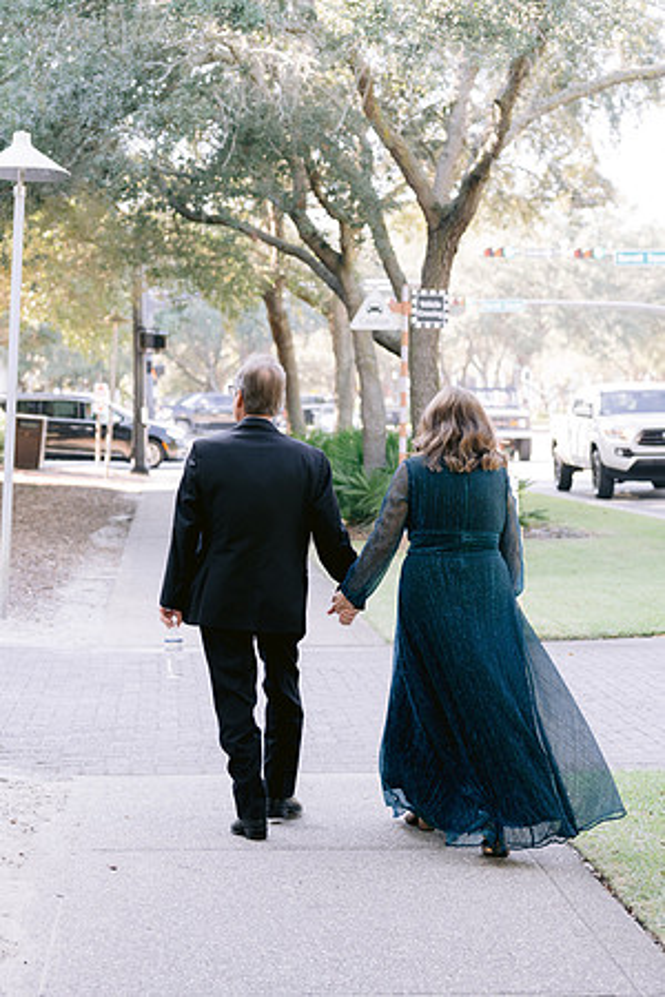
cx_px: 177
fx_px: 2078
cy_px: 498
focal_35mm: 75
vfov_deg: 27.0
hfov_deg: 18.1
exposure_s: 1/250
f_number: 2.8
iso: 400
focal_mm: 50
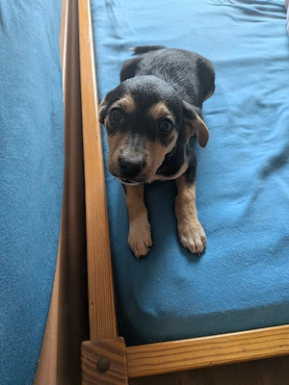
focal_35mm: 24
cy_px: 192
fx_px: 267
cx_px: 144
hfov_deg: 56.8
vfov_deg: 71.6
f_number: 1.7
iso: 135
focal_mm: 4.53
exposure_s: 1/100
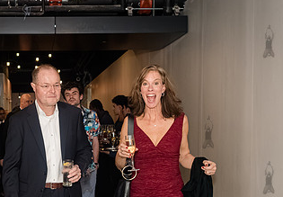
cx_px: 53
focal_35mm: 73
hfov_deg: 26.8
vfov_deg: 19.0
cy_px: 159
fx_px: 581
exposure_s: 1/400
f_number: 5
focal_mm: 35
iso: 8000
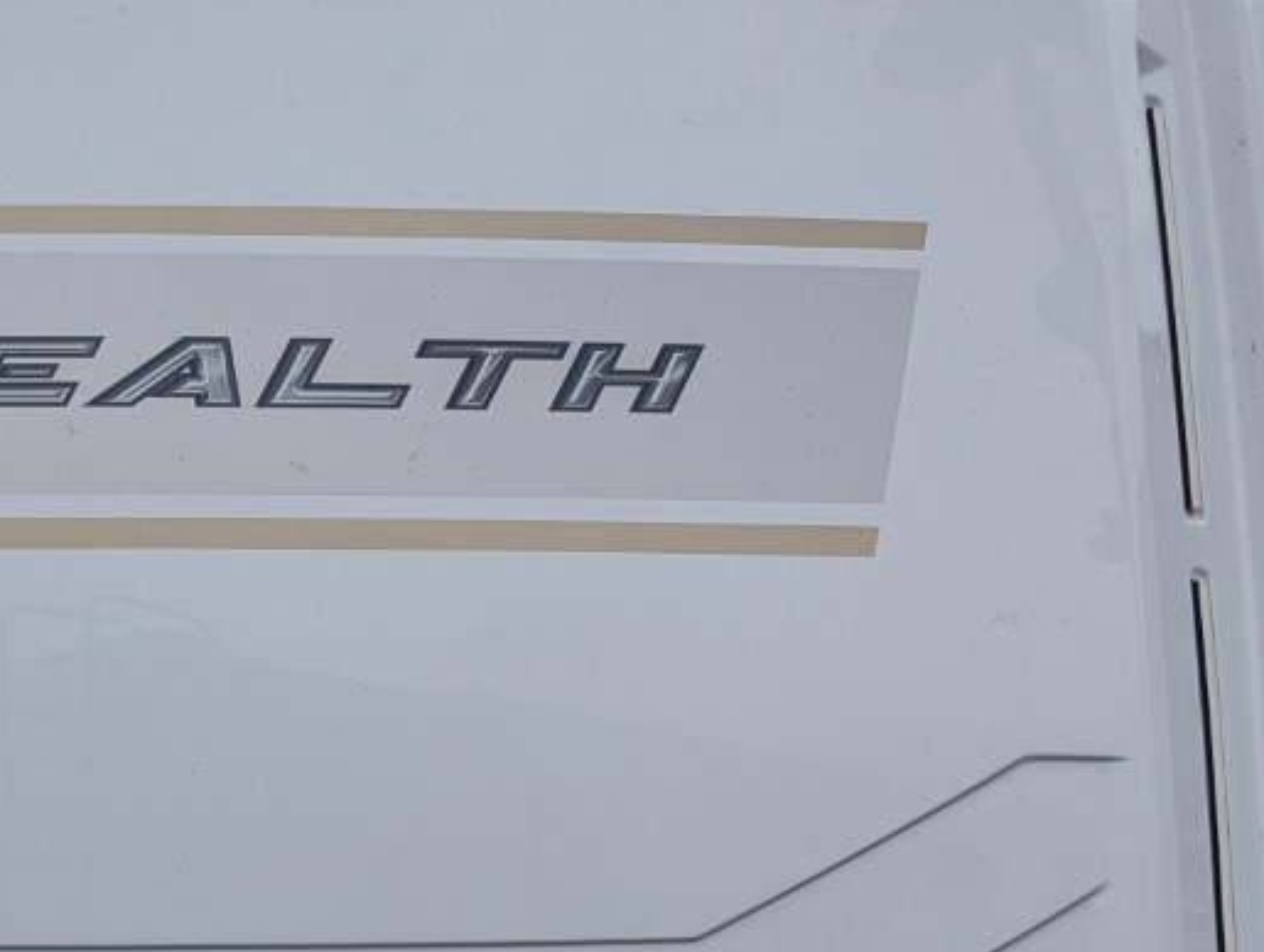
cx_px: 175
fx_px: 2377
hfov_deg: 28.8
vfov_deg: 21.9
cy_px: 925
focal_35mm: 65
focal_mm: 6.81
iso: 47
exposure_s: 1/2020
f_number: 1.85
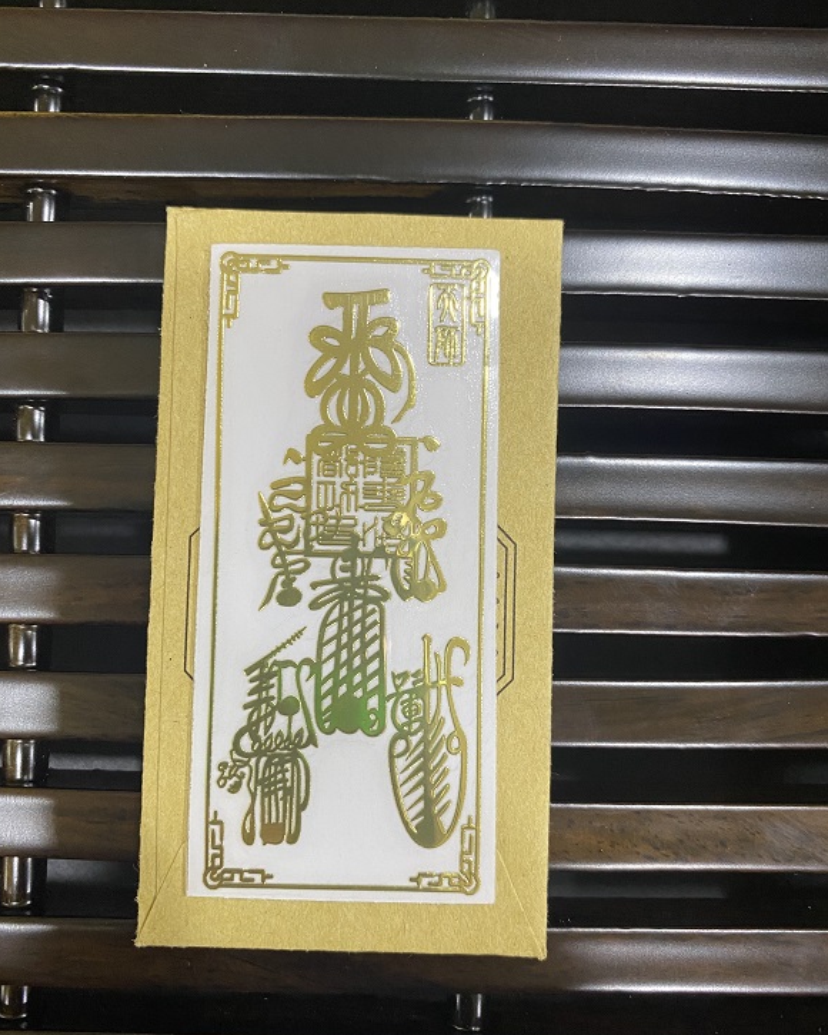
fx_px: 858
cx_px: 401
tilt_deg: -86.6
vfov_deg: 62.2
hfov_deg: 51.5
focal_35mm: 28
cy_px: 542
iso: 160
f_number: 1.8
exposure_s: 1/50
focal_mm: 4.25
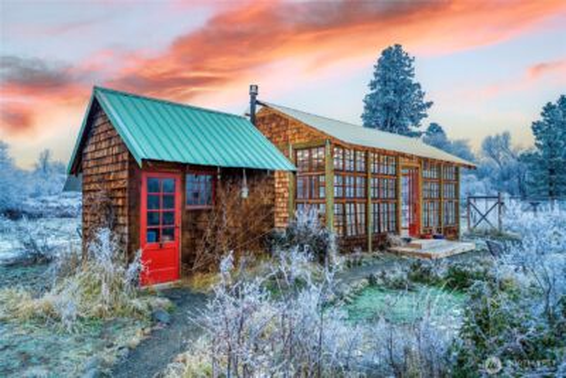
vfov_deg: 53.2
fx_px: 377
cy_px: 189
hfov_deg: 73.7
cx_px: 283
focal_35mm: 24
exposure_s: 1/30
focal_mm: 24
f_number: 4
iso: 1000
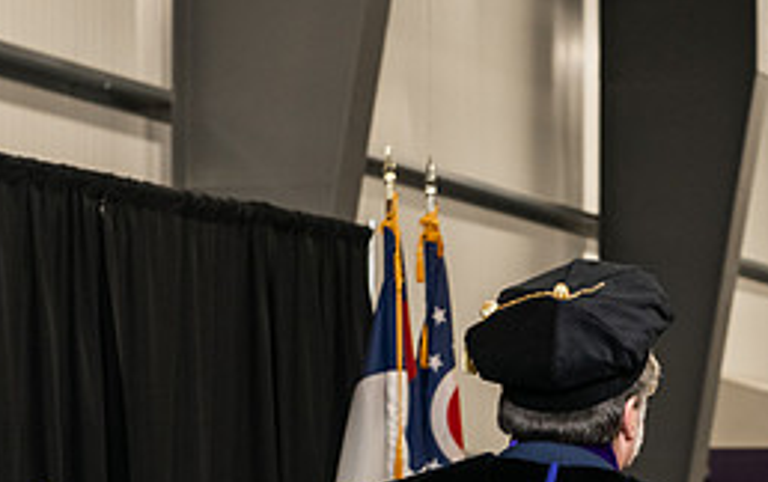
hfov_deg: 13.7
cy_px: 525
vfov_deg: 8.6
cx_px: 700
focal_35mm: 151
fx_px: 3165
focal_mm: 66
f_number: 5
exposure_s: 1/200
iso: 2500
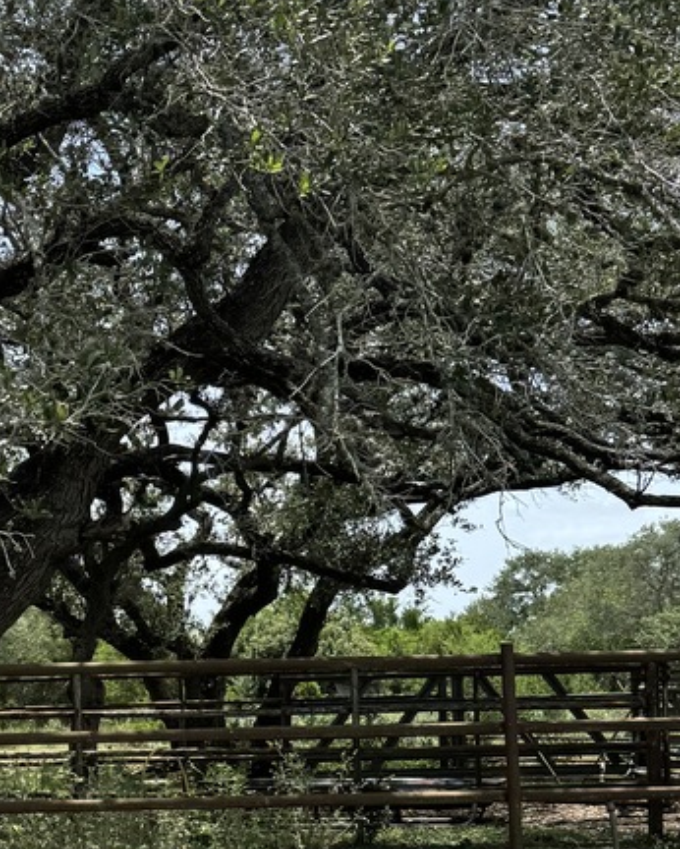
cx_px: -18
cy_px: 651
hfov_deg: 19.1
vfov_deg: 24.1
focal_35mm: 78
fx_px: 1961
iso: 80
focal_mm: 6.76
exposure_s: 1/2415
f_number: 1.78
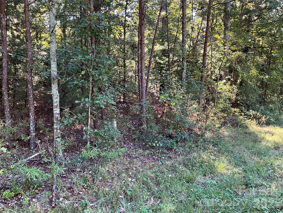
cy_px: 106
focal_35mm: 29
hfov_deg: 61.7
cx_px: 142
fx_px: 237
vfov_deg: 48.2
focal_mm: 3
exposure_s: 1/104
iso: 64
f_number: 1.8
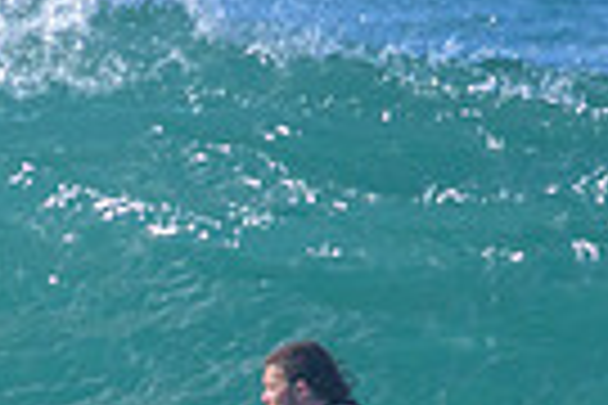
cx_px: 23
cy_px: 524
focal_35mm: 3426
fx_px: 57857
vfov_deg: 0.4
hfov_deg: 0.6
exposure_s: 1/2000
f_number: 11
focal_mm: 800
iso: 2000
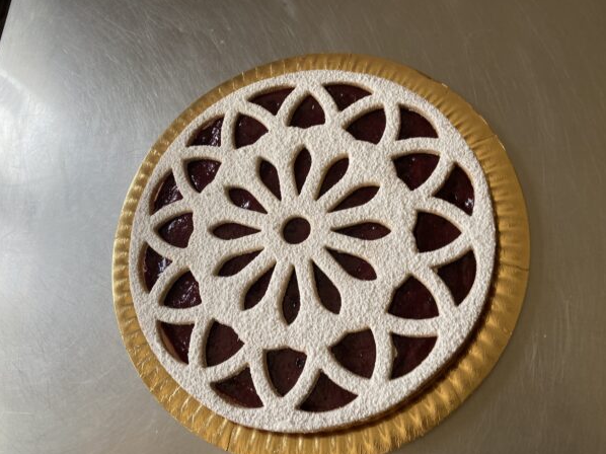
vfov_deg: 48.2
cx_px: 301
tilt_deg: -69.3
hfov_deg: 61.7
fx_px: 507
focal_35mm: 29
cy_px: 226
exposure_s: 1/122
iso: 32
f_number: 1.8
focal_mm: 4.25
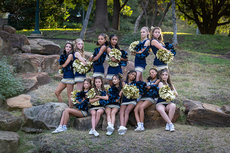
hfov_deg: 15.6
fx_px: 837
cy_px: 76
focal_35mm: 131
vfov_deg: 10.5
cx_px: 115
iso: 800
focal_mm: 131
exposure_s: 1/320
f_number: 4
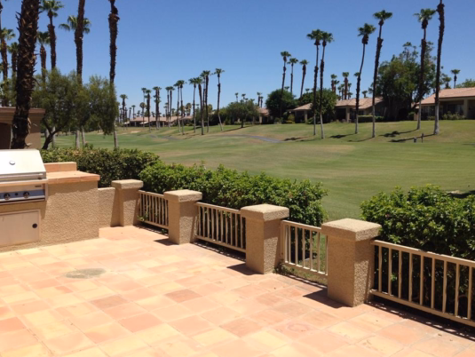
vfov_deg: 39.7
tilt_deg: -8.2
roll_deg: -0.5
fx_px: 494
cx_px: 250
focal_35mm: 36
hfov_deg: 51.3
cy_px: 165
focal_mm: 4.12
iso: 50
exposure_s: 1/2169
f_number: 2.4
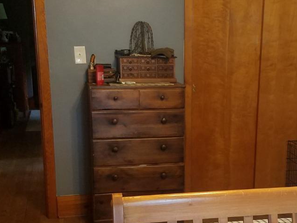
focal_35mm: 59
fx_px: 506
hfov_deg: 32.6
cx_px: 175
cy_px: 148
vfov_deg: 24.7
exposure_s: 1/30
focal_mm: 4.2
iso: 160
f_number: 1.7
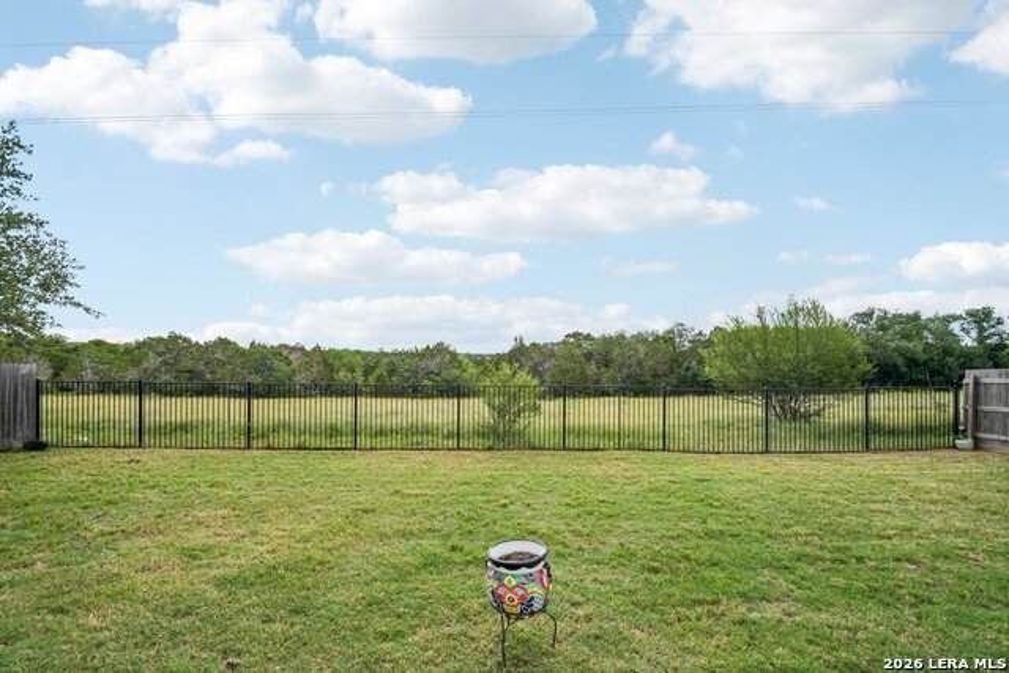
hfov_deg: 100.4
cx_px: 504
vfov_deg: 77.4
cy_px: 336
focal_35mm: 15
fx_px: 420
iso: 400
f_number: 8
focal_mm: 10
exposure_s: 1/1000
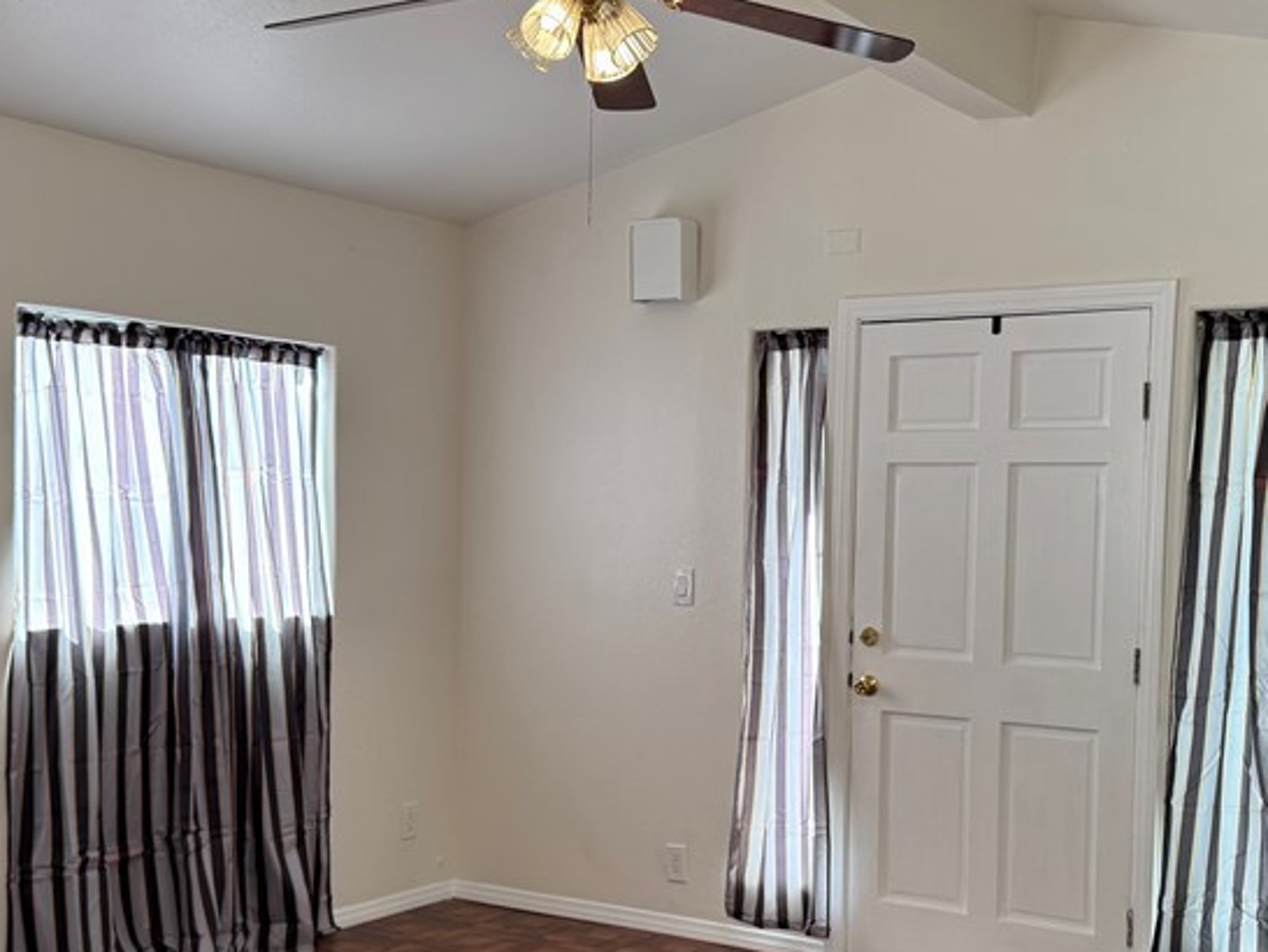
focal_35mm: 45
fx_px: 1649
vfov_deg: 32.1
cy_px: 597
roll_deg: -1.6
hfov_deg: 42.0
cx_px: 715
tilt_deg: -4.0
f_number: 1.78
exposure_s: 1/120
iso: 80
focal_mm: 6.76
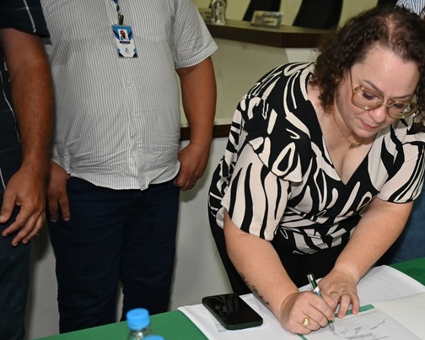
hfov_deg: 31.6
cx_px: 373
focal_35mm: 57
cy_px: 243
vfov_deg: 26.4
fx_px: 717
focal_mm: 34
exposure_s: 1/200
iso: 1250
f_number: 2.8
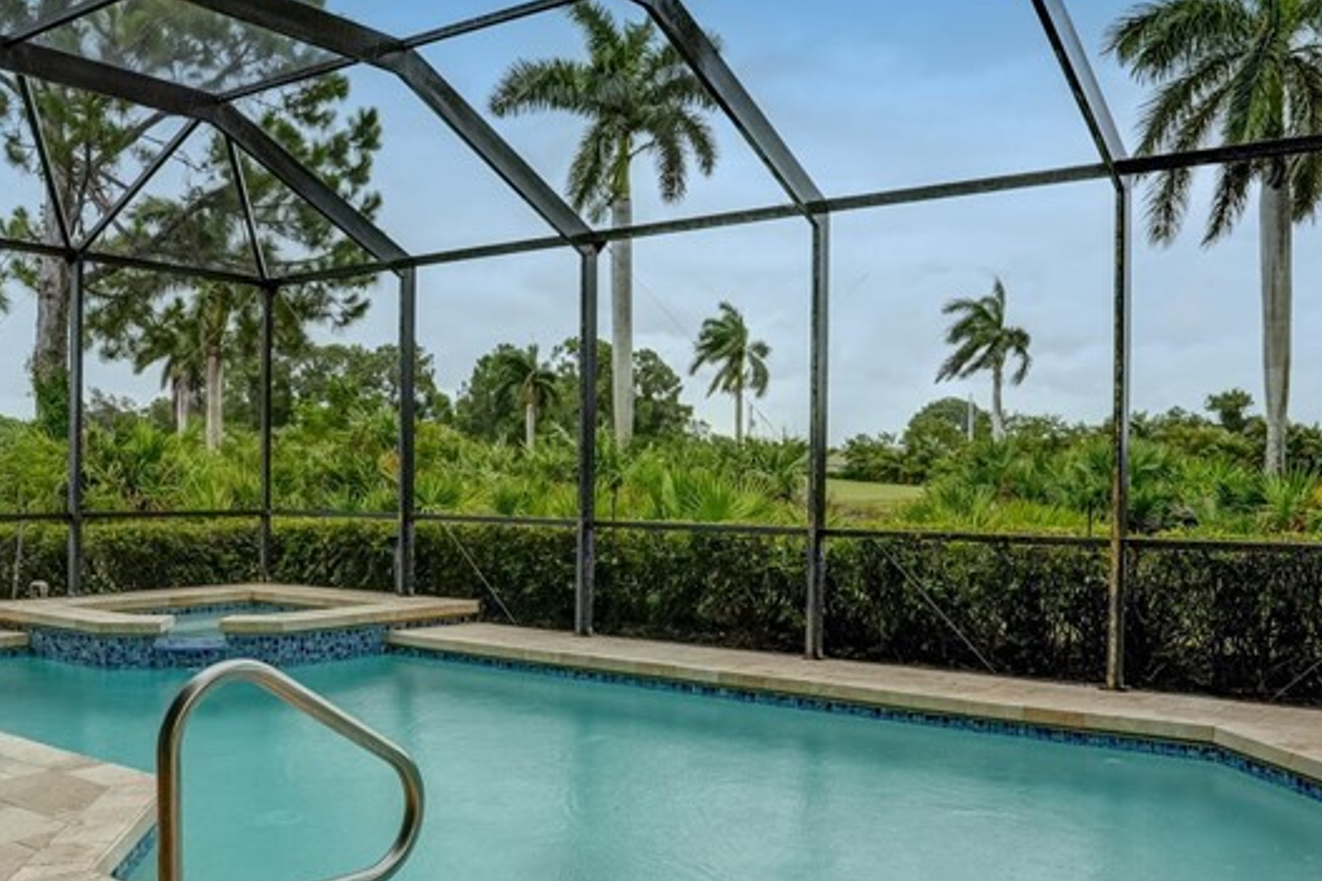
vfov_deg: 39.8
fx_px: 1211
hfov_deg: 57.2
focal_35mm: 33
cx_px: 670
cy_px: 511
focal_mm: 16
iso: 400
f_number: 8
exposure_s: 1/320
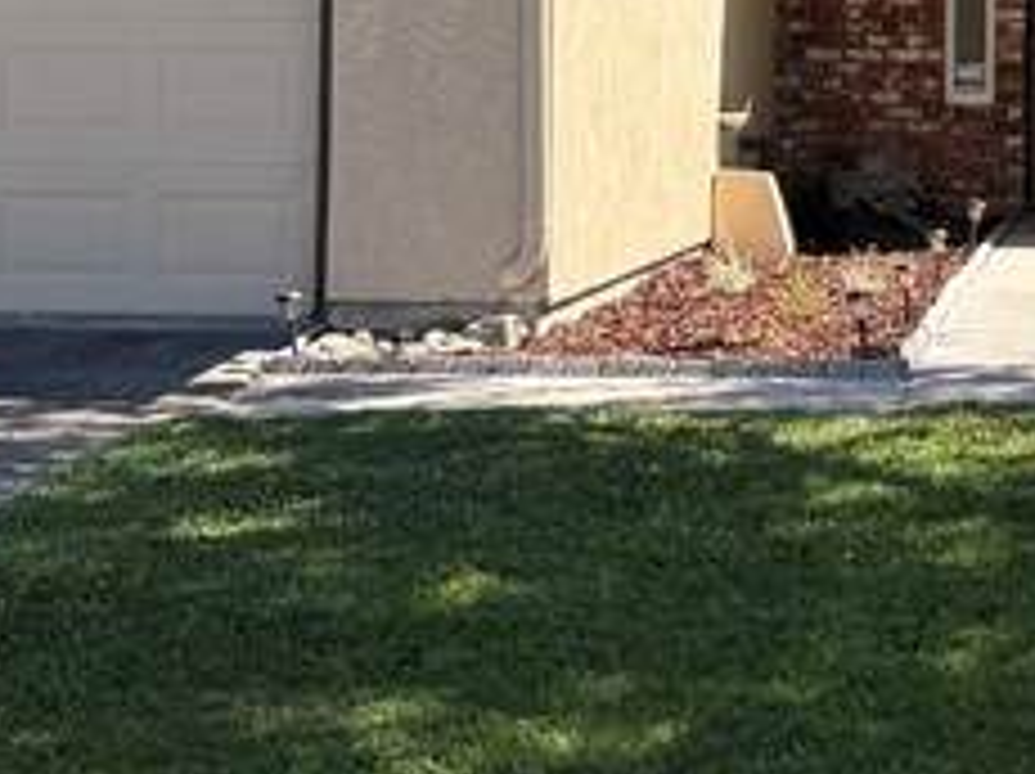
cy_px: -86
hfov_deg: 18.2
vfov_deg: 13.5
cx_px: 878
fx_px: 3196
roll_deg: -0.8
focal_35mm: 107
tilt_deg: +2.1
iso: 80
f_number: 1.78
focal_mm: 6.76
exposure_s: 1/1464
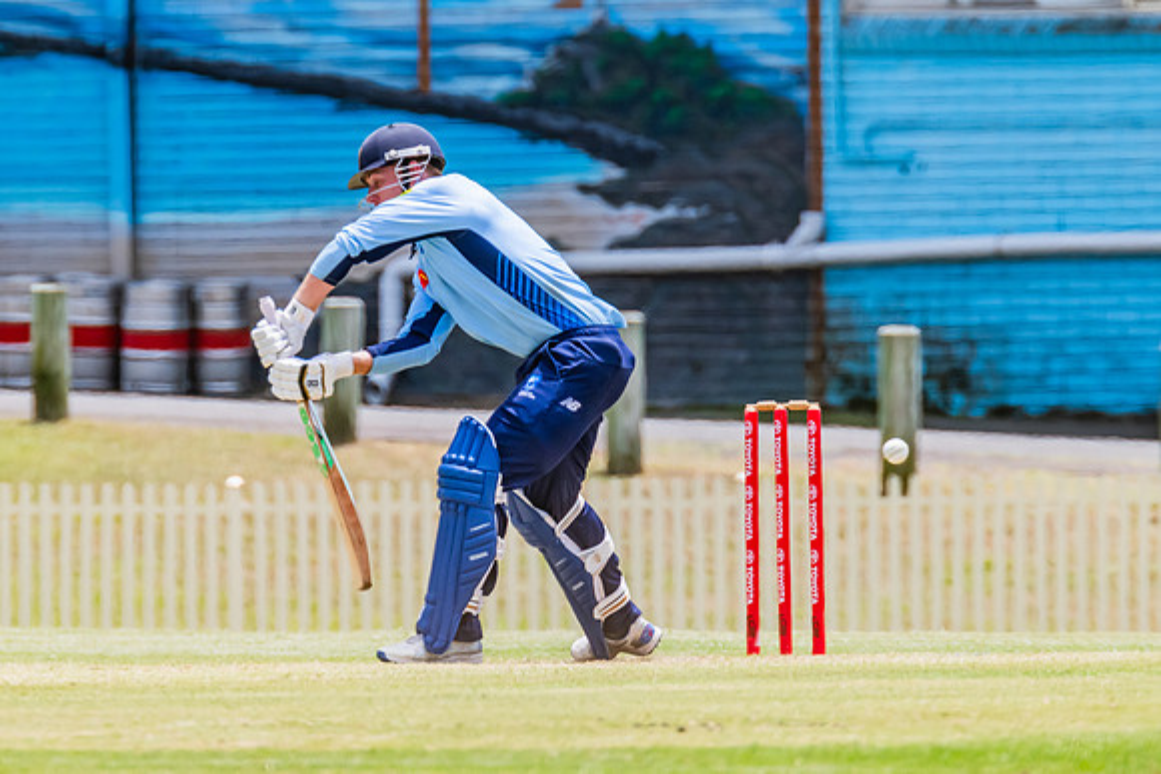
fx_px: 29078
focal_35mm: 901
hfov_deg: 2.3
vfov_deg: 1.5
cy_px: 300
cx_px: 531
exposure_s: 1/2000
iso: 800
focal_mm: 600
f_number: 10
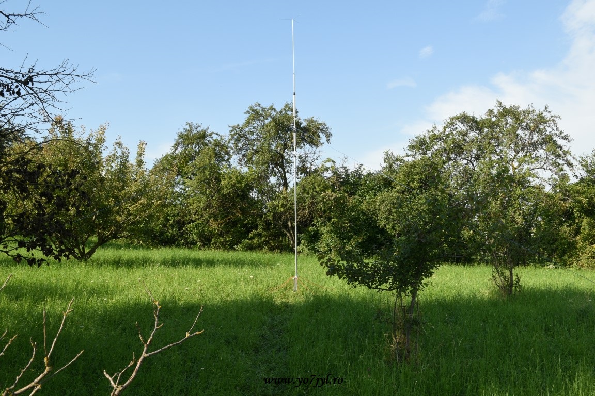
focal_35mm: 36
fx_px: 595
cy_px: 198
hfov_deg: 53.1
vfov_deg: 36.9
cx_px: 298
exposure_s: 1/200
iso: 200
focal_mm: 24
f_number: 9
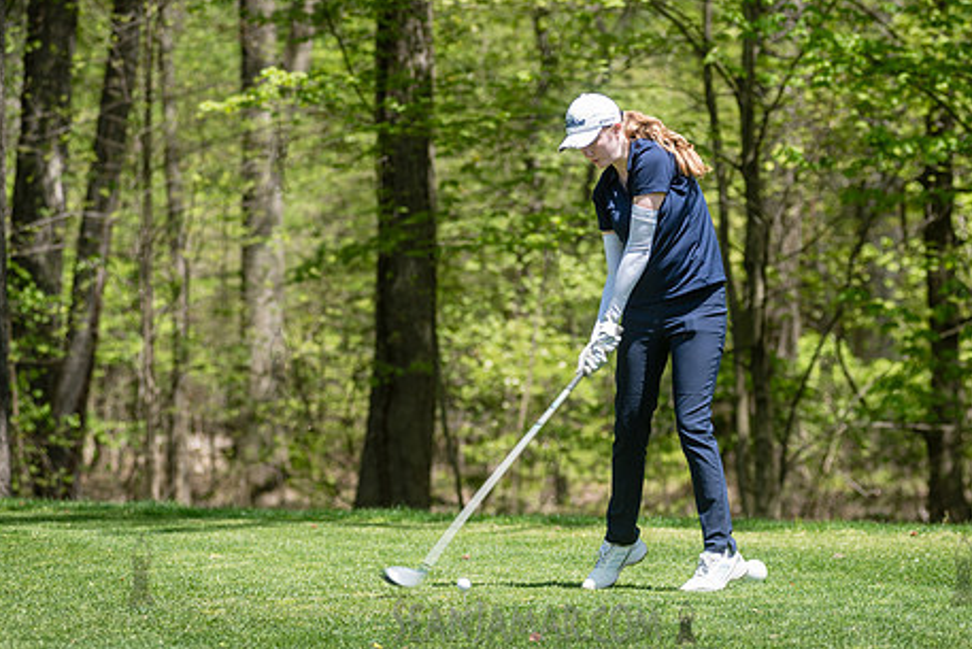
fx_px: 3835
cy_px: 261
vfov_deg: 9.7
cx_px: 551
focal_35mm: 142
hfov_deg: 14.4
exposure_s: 1/500
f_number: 3.5
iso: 100
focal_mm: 112
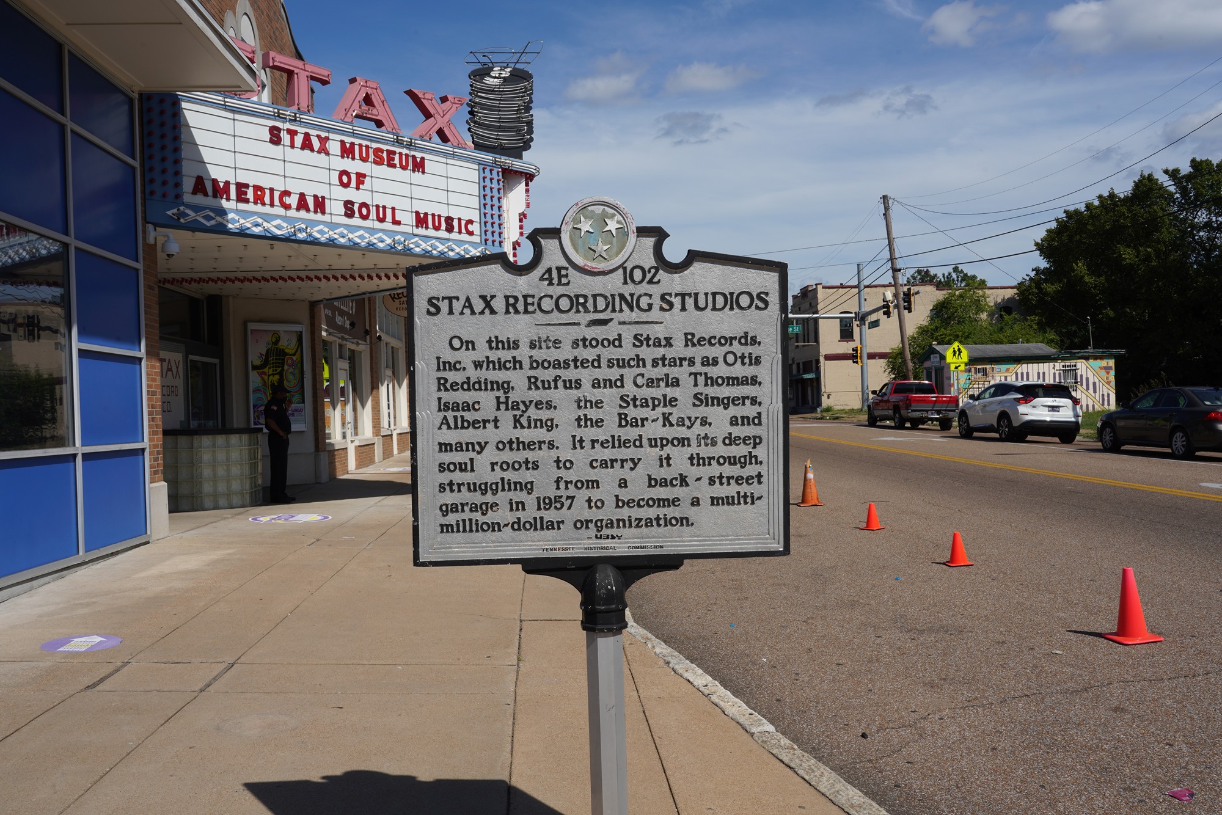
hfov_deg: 58.7
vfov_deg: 41.1
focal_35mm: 32
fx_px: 1086
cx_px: 611
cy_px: 408
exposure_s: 1/100
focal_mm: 32
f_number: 20
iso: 100
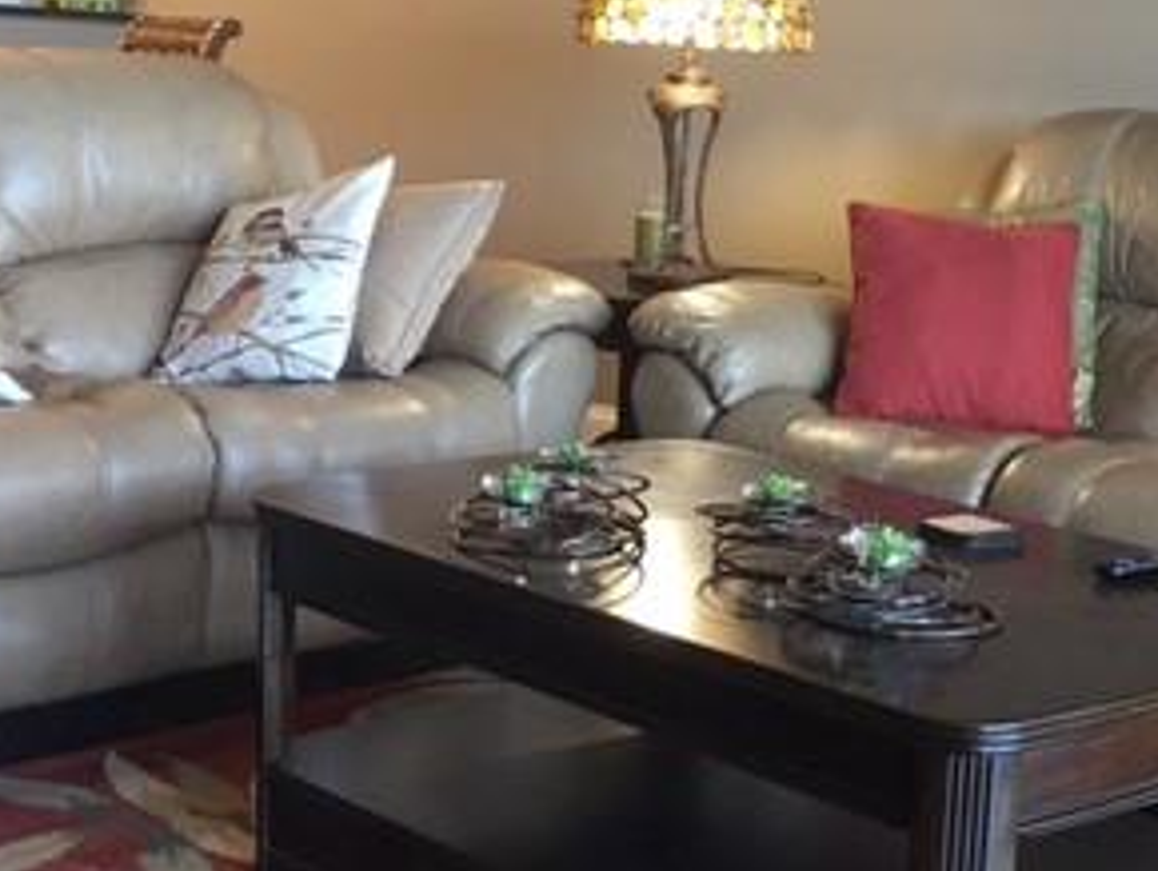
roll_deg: -3.5
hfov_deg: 29.6
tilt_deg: -8.2
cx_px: 914
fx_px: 2143
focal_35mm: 64
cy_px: 432
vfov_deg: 23.0
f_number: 2.2
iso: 50
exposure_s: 1/15
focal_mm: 4.15
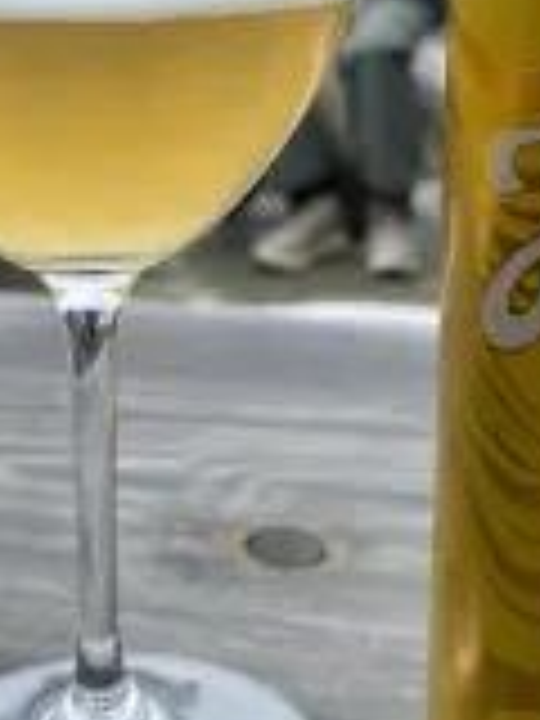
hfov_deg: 22.5
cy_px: 180
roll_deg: -1.5
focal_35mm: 65
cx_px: 346
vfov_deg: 29.4
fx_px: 1352
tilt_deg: -13.5
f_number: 1.8
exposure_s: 1/251
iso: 32
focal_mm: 4.25
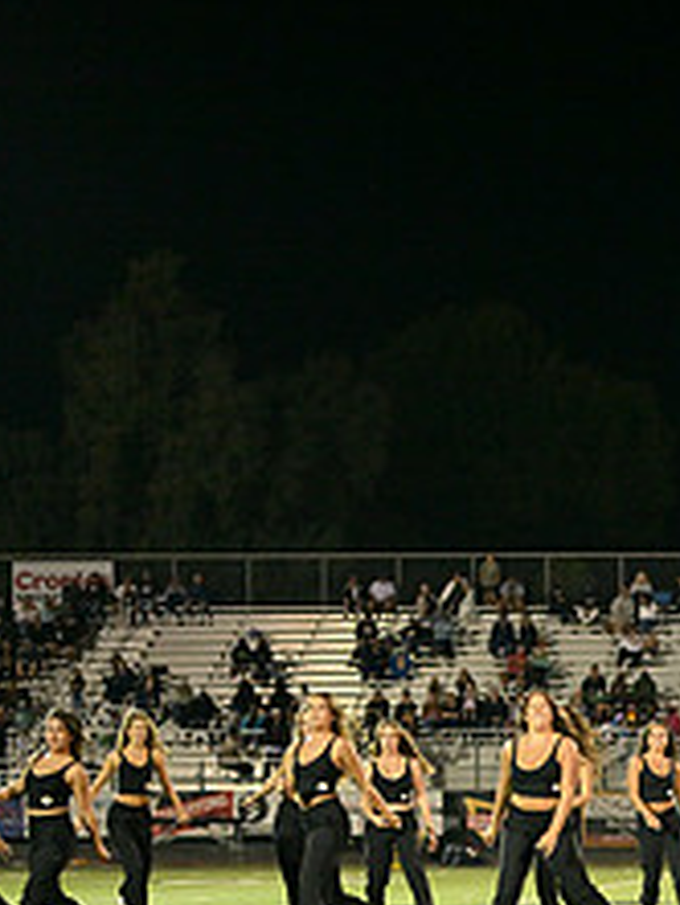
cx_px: 1000
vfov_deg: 15.5
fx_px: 3297
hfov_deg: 11.3
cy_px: 780
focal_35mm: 126
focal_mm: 50
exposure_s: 1/500
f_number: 1.2
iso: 500
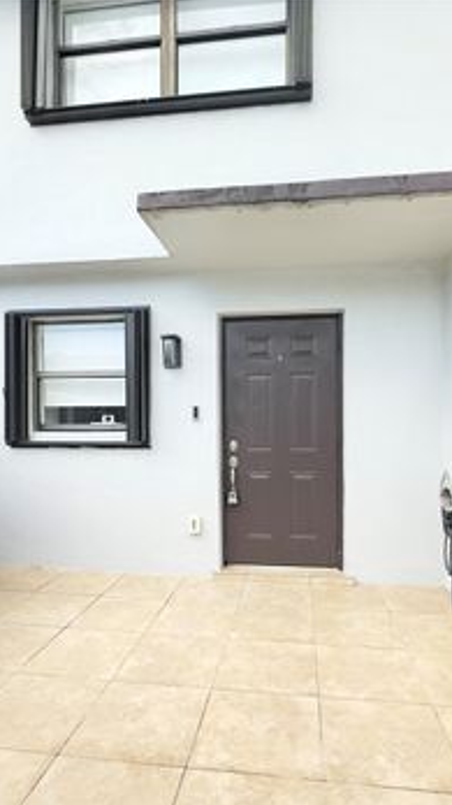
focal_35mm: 22
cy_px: 433
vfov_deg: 81.1
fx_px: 469
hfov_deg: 51.4
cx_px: 239
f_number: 2.2
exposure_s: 1/764
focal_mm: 2.22
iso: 40
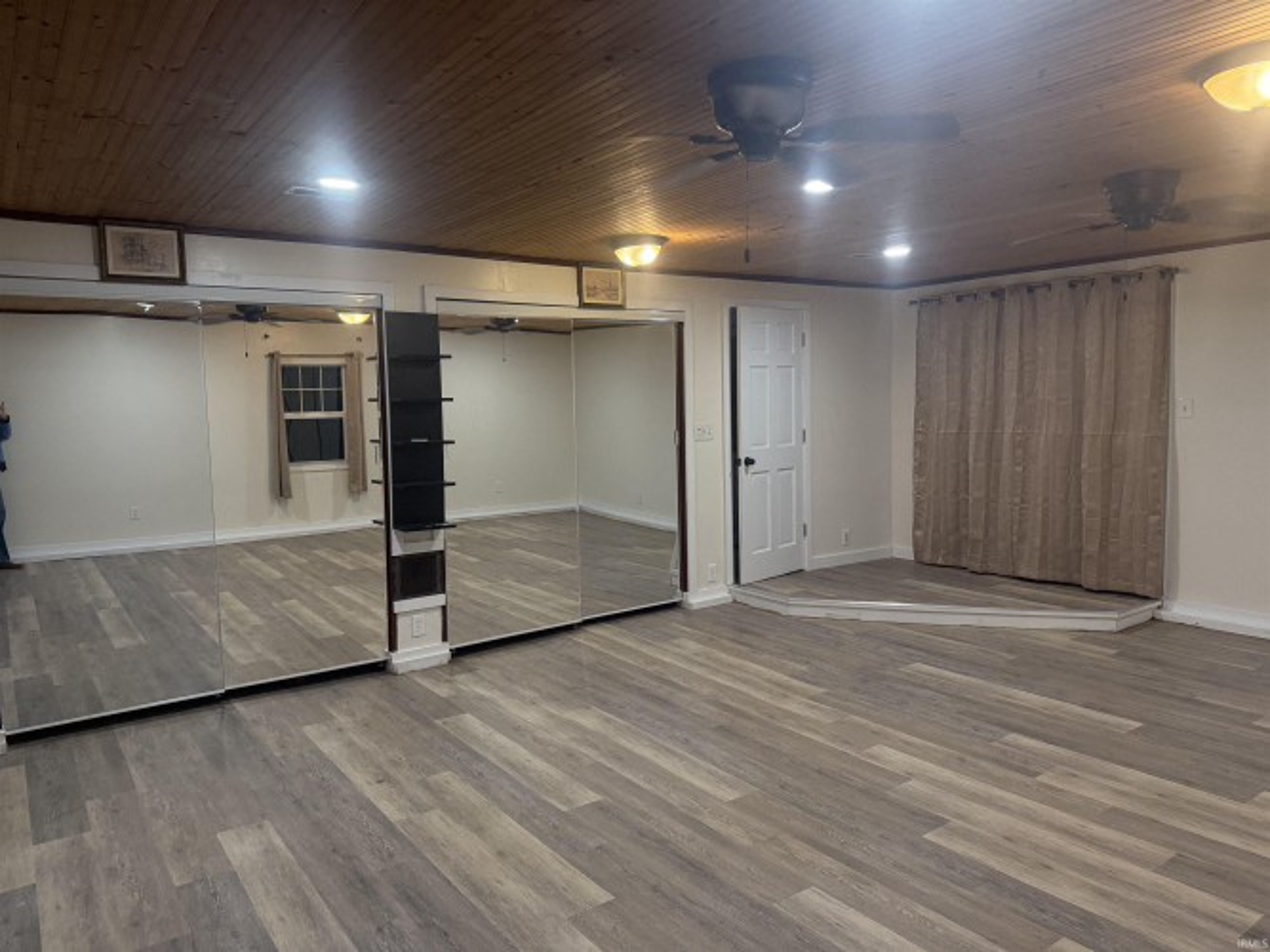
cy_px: 476
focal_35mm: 24
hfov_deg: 71.6
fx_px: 880
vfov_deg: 56.8
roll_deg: +1.0
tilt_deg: -5.2
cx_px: 635
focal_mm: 6.76
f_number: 1.78
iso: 320
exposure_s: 1/120
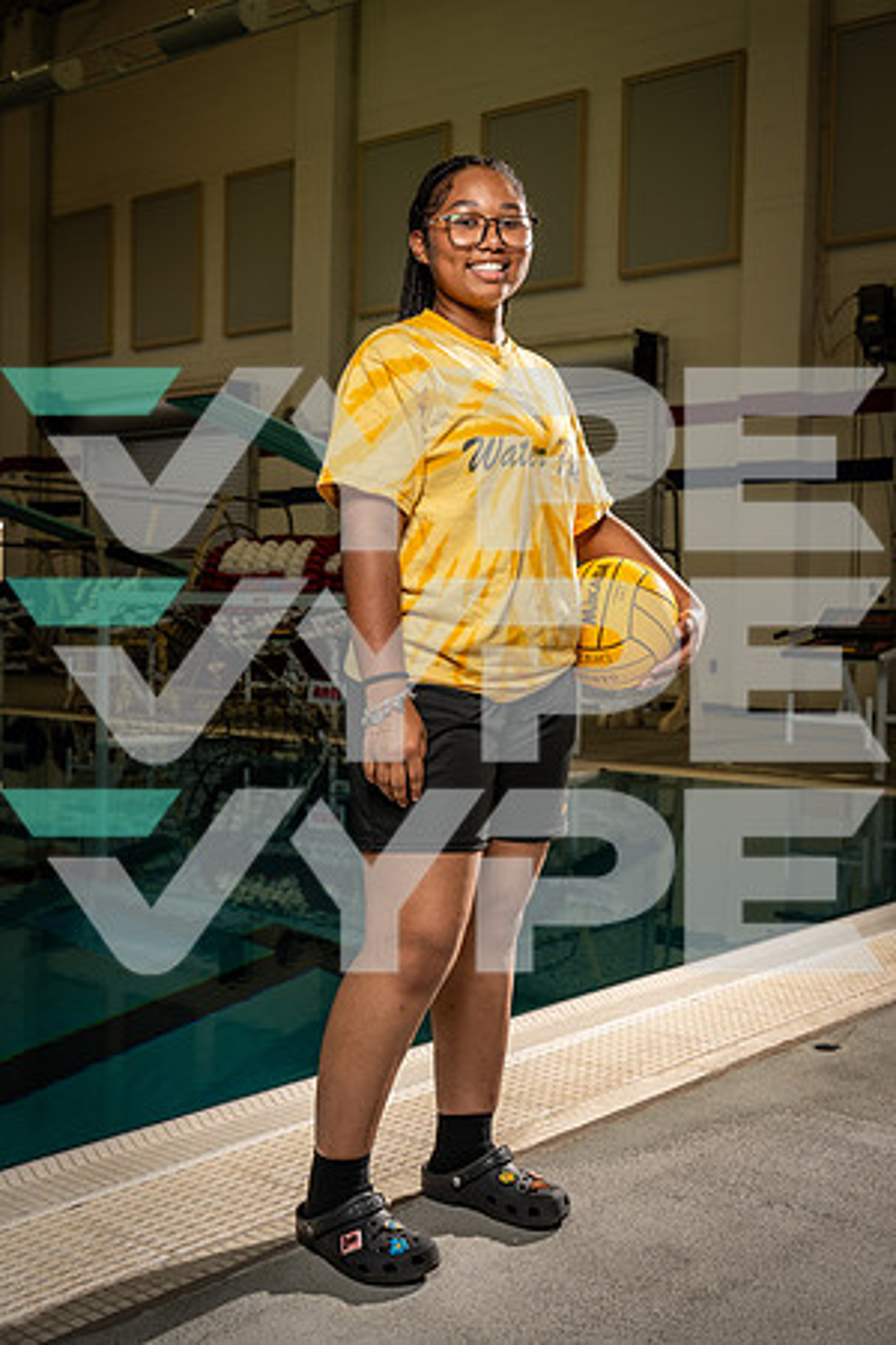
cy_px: 672
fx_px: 1531
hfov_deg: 32.6
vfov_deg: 47.4
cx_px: 448
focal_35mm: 41
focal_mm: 41
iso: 320
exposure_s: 1/250
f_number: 5.6
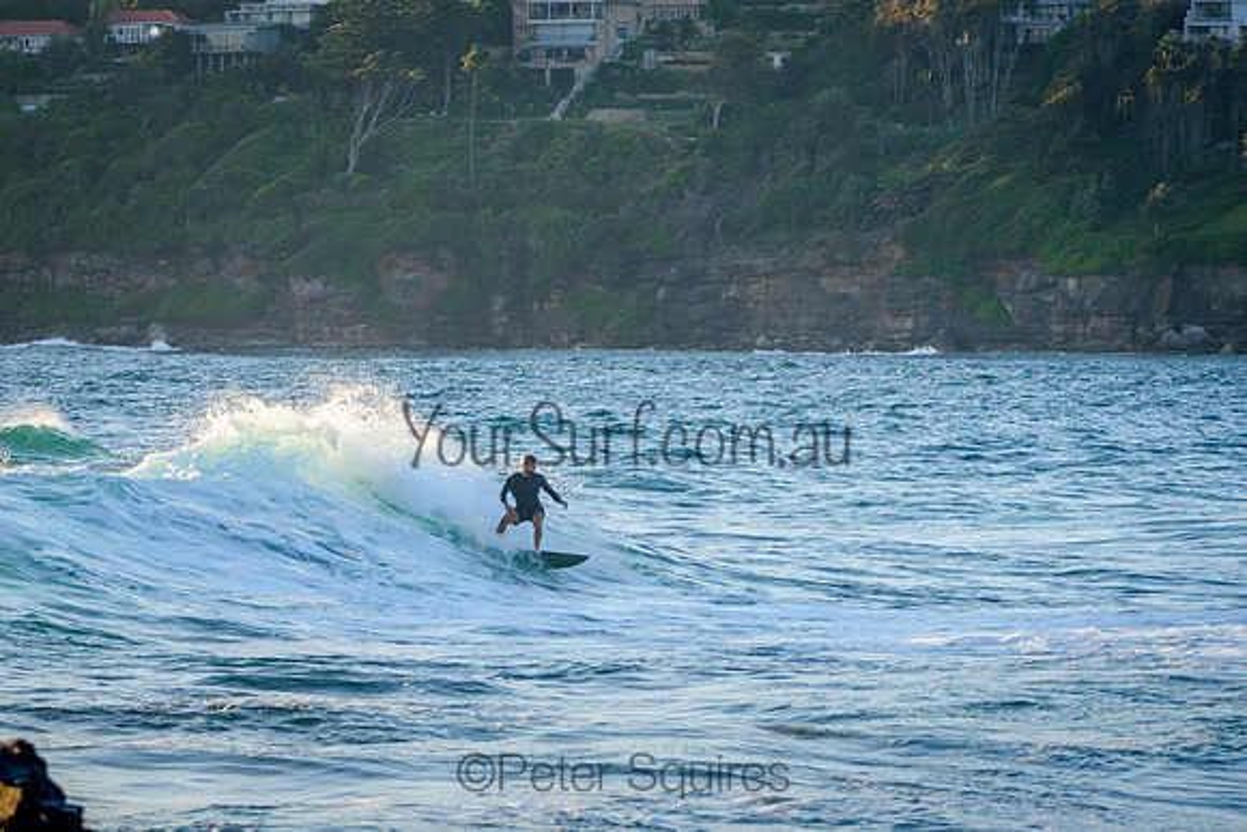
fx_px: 8196
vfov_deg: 5.8
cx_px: 624
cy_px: 416
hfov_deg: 8.7
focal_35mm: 237
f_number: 5.6
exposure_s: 1/2000
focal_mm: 155
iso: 900
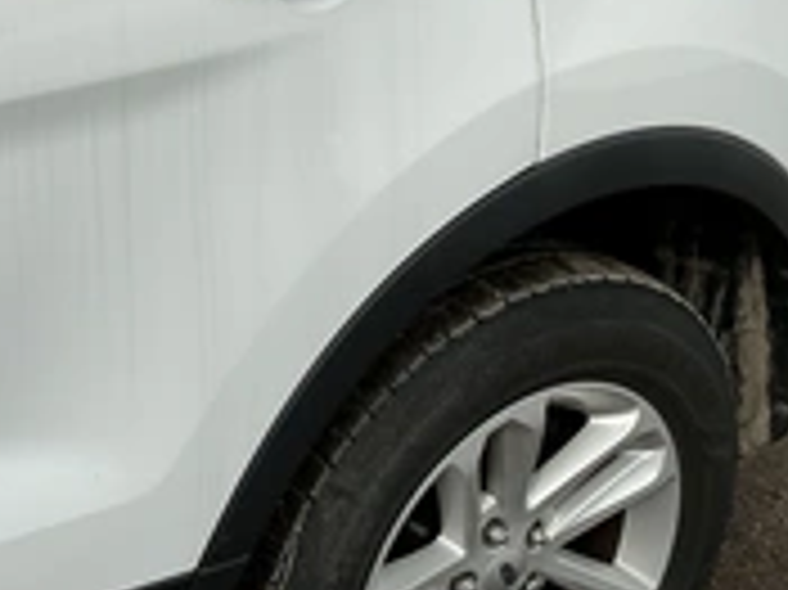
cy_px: 248
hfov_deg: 27.7
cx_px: -72
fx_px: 1456
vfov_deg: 22.9
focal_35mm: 64
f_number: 1.8
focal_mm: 3
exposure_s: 1/2141
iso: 25
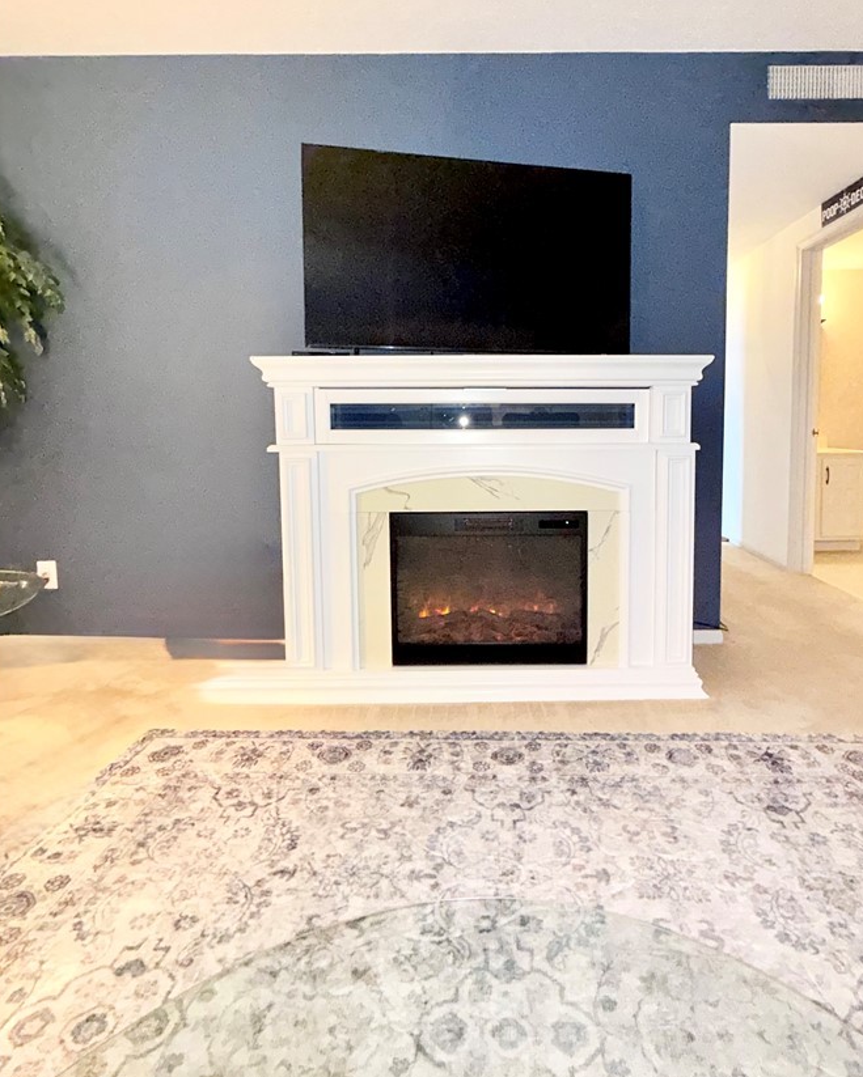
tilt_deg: -3.2
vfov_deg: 89.0
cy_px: 458
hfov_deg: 76.6
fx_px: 542
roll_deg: +0.5
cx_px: 492
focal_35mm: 17
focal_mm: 2.22
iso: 800
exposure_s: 1/60
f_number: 2.2
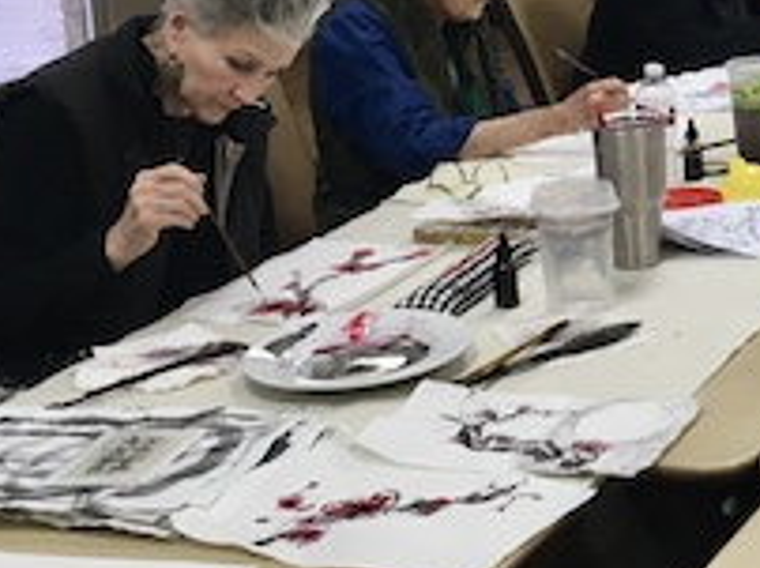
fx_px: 2017
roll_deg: +2.0
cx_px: 937
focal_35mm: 92
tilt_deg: -11.6
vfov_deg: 15.8
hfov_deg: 19.9
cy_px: 45
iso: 25
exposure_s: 1/30
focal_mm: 4.15
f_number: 2.2
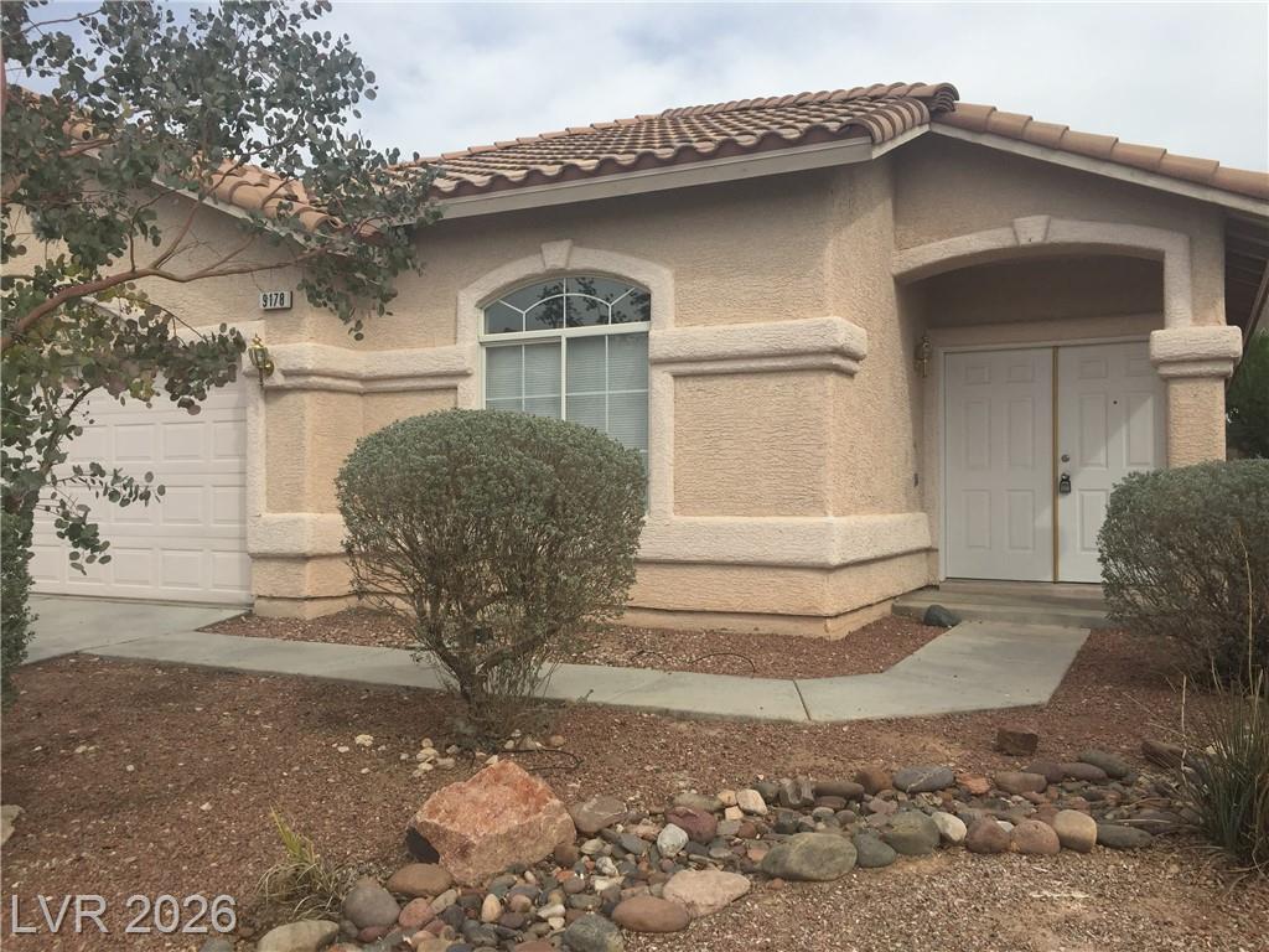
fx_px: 1063
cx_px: 634
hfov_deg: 61.7
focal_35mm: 29
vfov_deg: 48.2
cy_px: 476
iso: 32
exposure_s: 1/2198
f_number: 2.2
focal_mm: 4.15
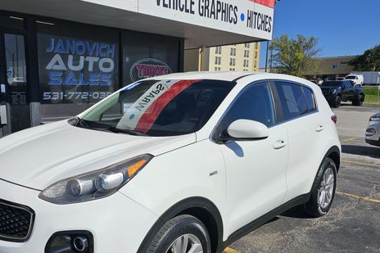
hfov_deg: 56.7
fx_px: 348
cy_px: 148
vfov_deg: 39.8
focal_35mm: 33
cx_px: 147
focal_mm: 6.3
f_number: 1.7
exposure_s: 1/1728
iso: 10
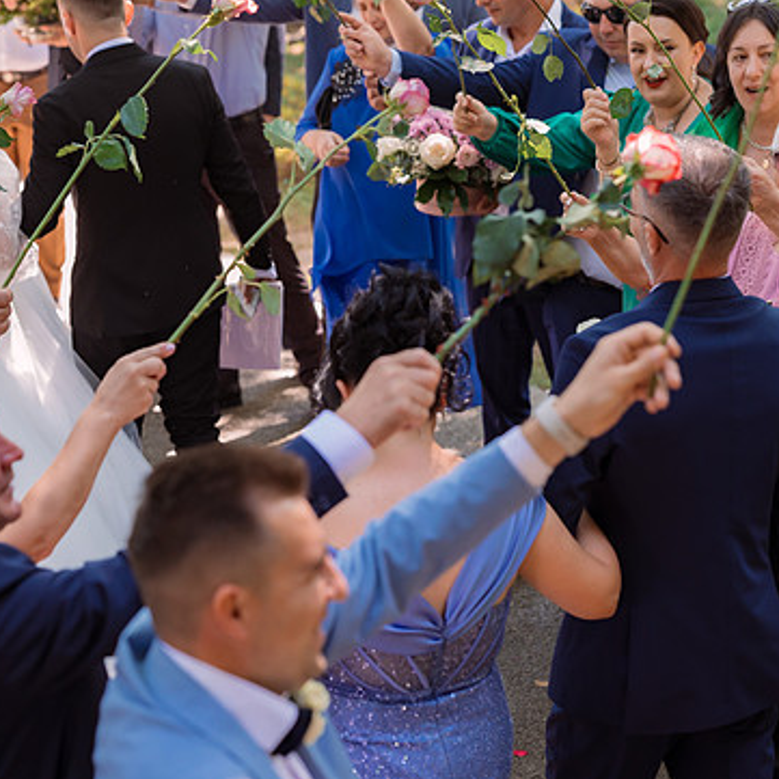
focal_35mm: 116
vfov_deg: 15.0
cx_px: 354
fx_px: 2953
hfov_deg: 15.0
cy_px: 365
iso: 1250
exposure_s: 1/400
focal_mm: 85
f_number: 4
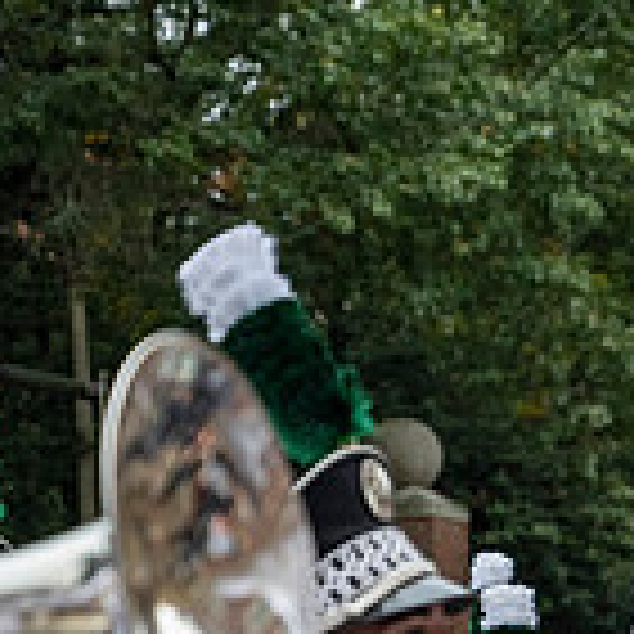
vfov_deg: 7.3
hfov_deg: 7.1
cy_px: 713
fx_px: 4911
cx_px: 1246
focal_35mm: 237
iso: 1000
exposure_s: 1/1600
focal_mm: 68
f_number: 4
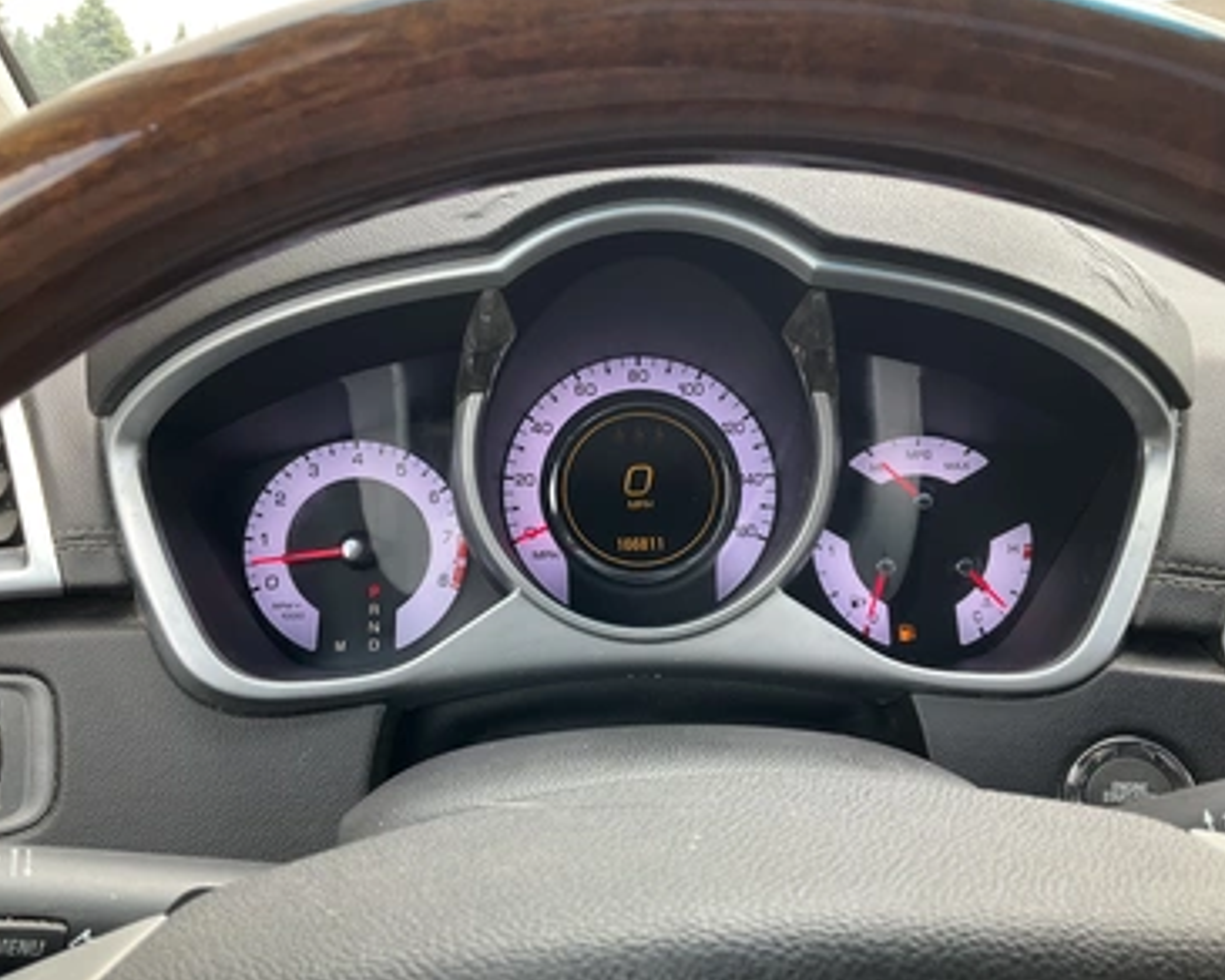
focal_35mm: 31
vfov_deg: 47.1
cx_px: 621
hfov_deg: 57.2
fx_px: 1124
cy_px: 497
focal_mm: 3
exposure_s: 1/61
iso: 20
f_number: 1.8
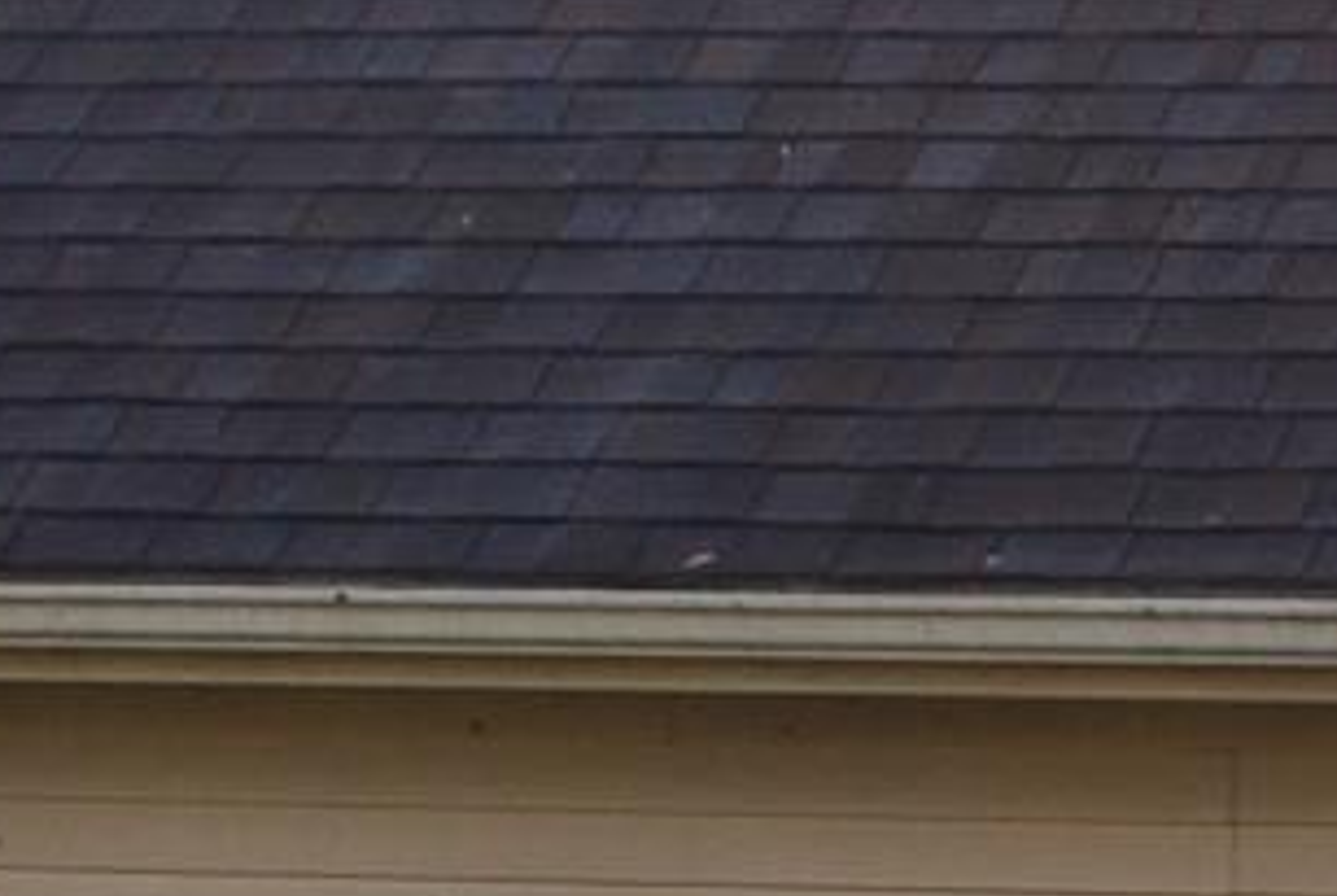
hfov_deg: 6.3
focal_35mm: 321
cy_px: 1302
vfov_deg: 4.3
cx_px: 2525
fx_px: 11939
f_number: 8
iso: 200
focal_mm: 32
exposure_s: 1/100
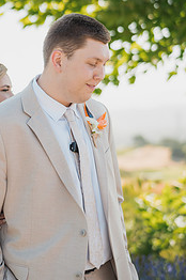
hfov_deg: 15.7
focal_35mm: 86
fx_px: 668
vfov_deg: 23.7
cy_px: 127
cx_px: 31
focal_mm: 50
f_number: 1.8
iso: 125
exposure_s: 1/2000
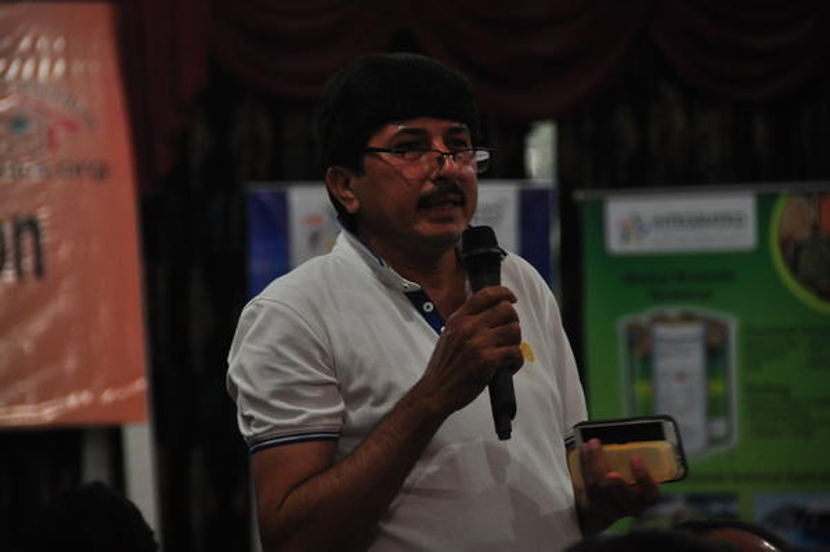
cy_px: 276
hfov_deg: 8.1
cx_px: 415
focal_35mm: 255
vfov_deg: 5.4
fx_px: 5874
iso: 800
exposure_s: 1/50
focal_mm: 170
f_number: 5.6
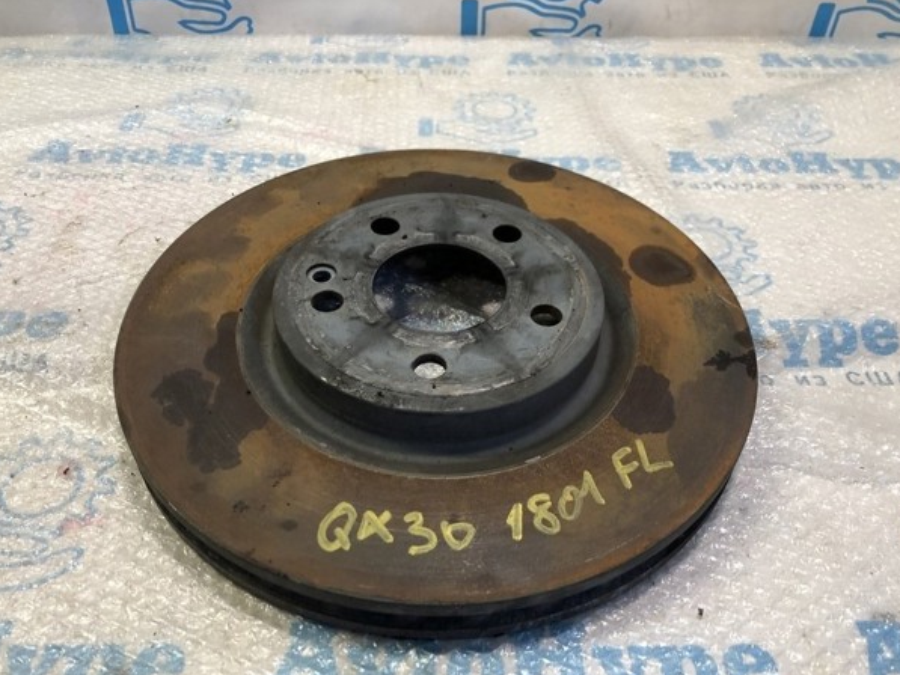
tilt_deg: -42.0
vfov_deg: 46.8
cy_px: 356
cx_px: 452
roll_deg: +0.0
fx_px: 780
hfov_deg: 60.0
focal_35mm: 30
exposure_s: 1/33
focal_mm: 4
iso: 40
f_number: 1.8
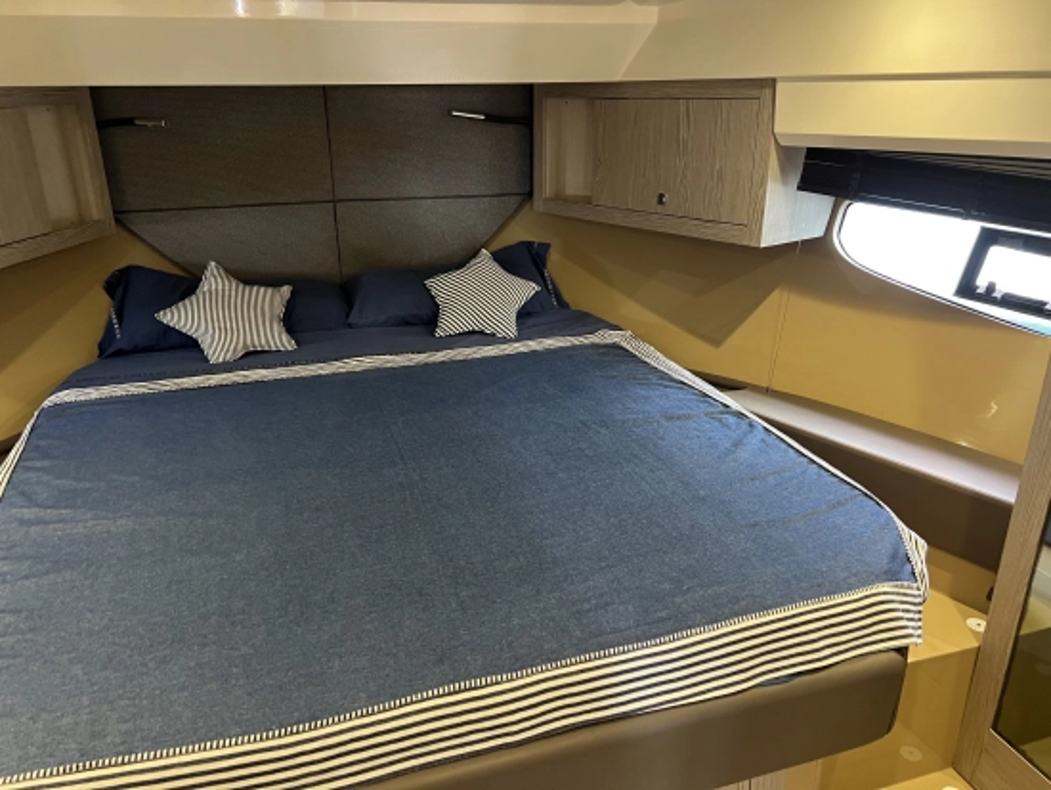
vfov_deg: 53.1
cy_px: 395
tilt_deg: -19.1
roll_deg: +0.3
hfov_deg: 67.3
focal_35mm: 26
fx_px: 790
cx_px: 526
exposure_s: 1/58
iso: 500
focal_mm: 5.7
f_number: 1.5
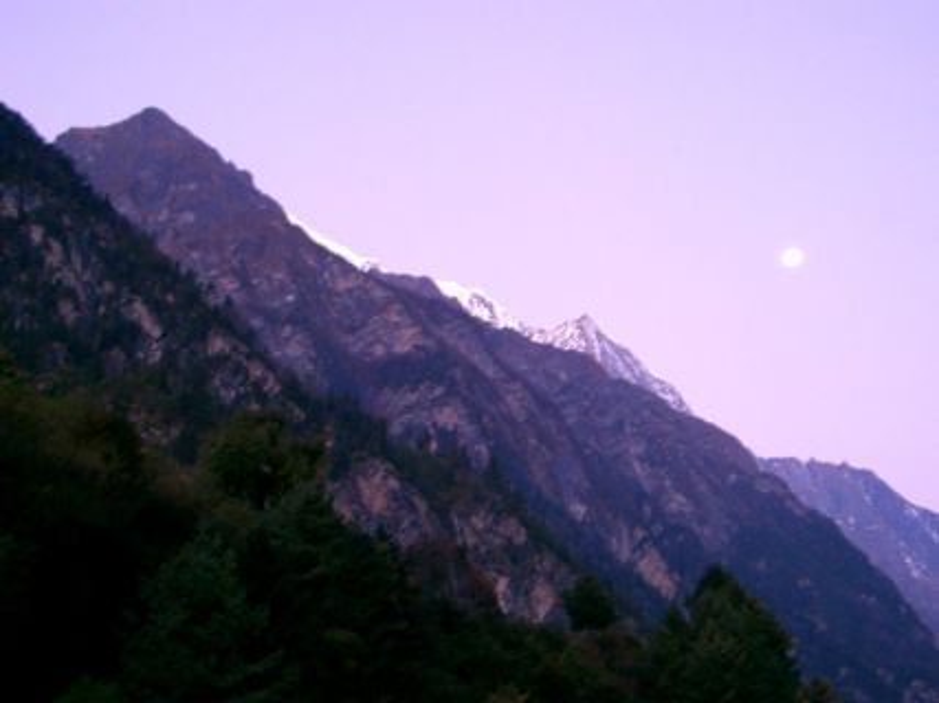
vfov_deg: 26.5
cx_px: 470
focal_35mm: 55
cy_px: 352
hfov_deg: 34.9
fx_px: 1492
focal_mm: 11.4
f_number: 3.3
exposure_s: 1/15
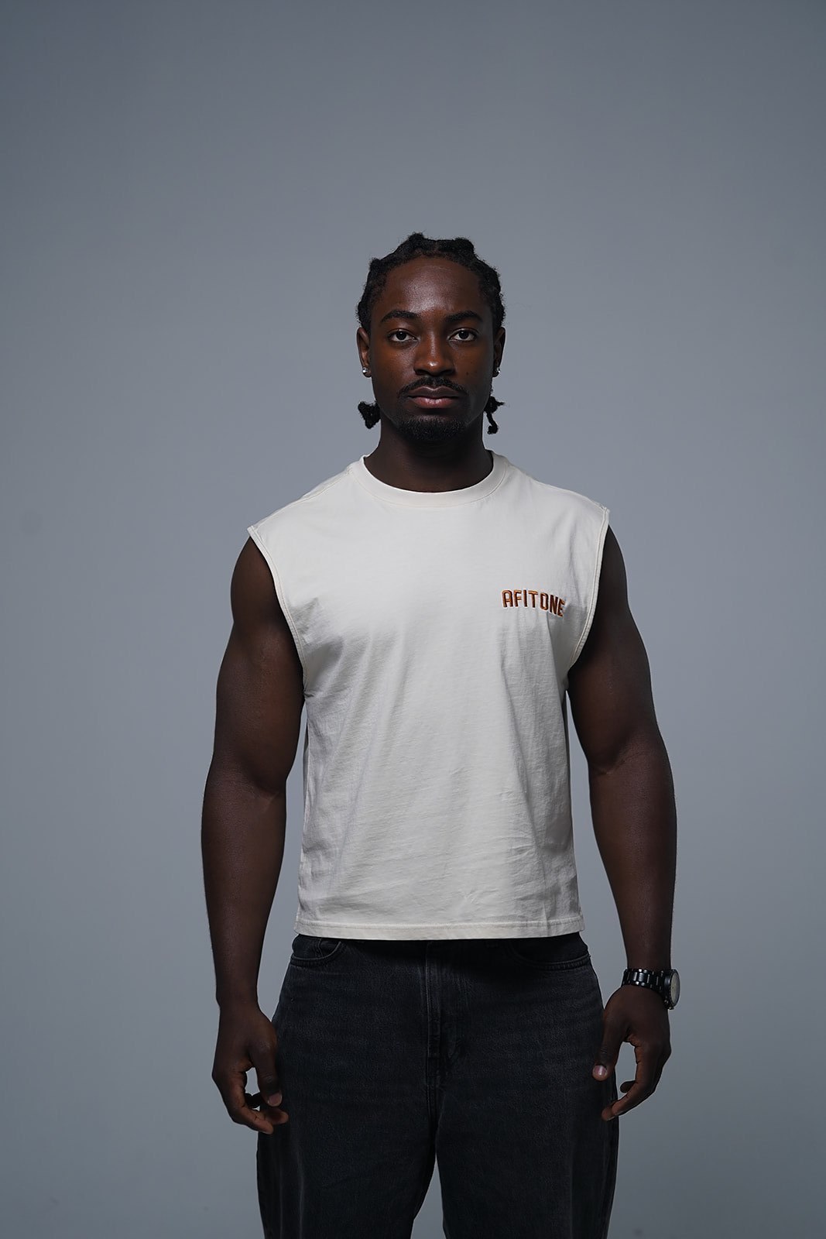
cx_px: 413
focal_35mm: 90
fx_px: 3097
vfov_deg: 22.6
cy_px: 620
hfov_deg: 15.2
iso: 500
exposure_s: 1/200
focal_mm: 90
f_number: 4
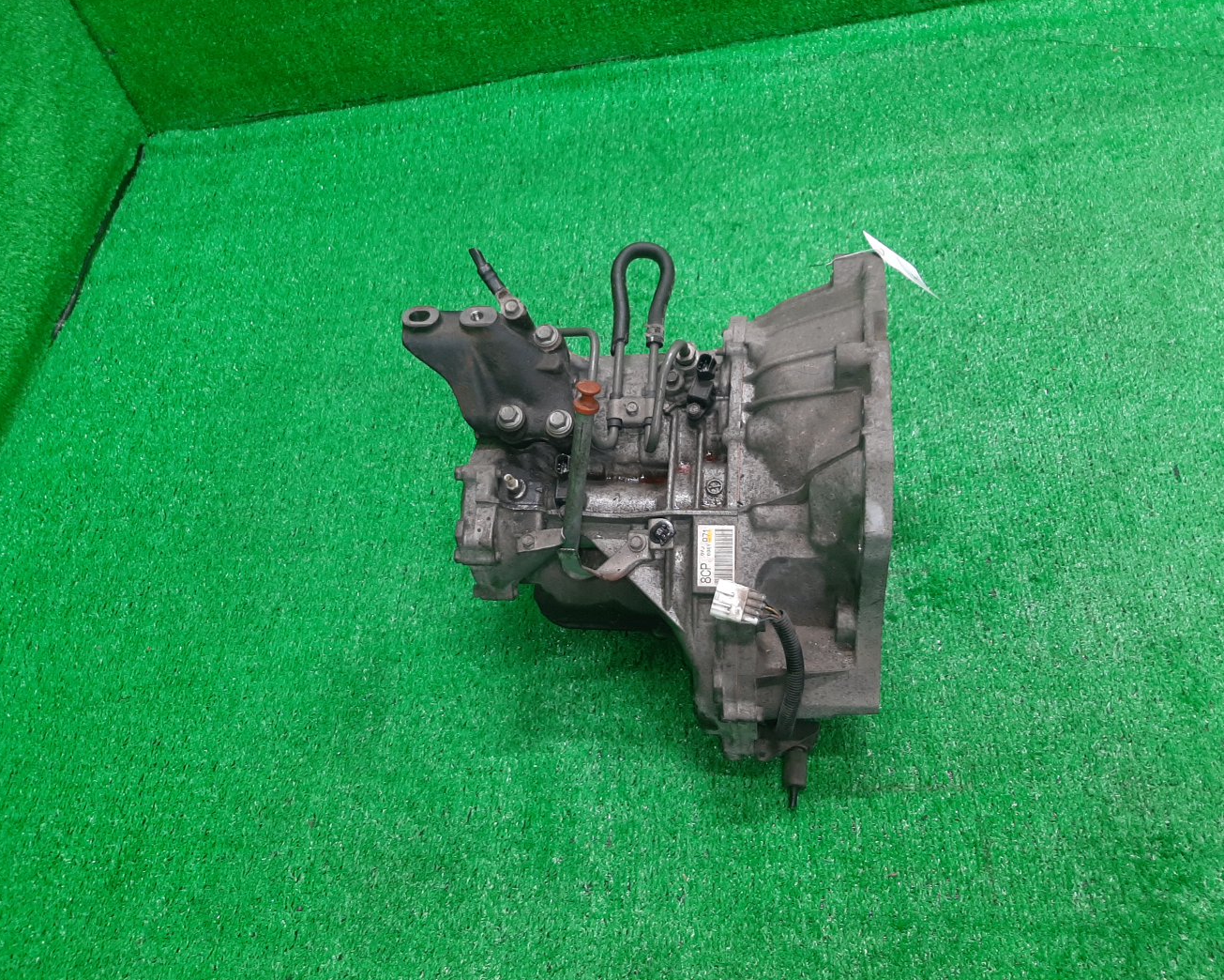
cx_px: 596
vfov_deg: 51.5
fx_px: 1014
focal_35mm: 28
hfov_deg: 62.2
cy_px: 502
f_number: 1.7
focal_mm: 3.93
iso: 127
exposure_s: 1/50
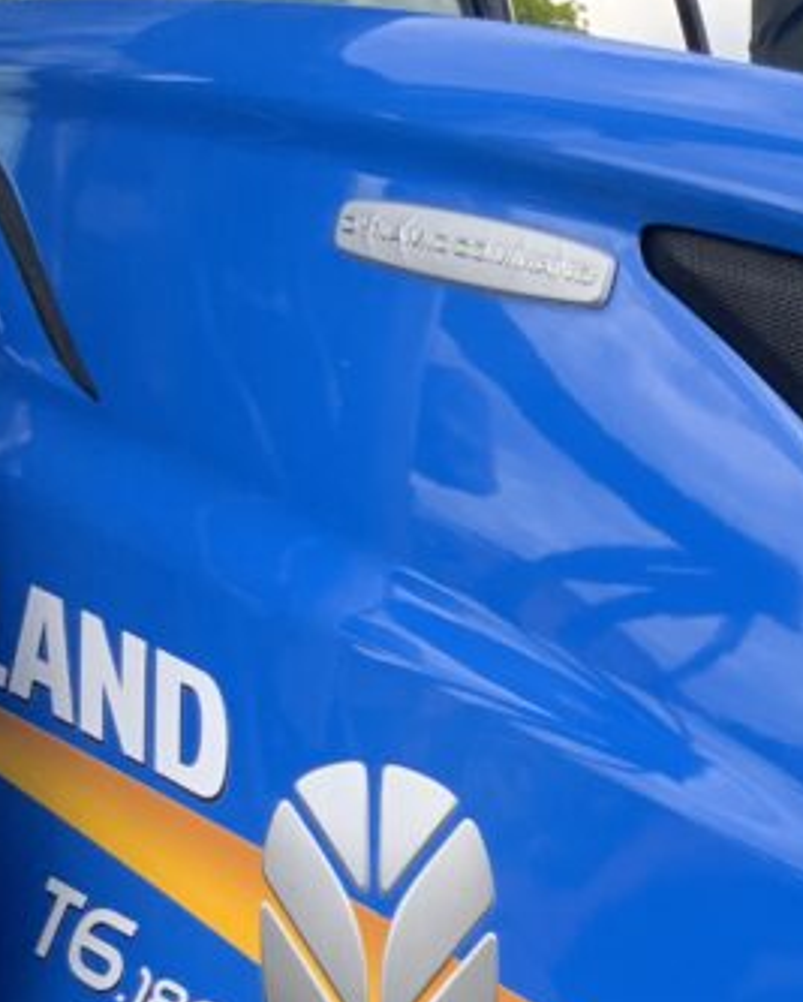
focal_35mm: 87
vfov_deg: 21.4
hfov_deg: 16.1
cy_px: 936
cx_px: 1224
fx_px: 2581
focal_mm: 3
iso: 16
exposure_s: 1/389
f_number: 1.8
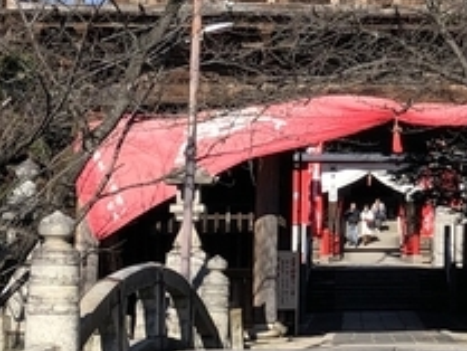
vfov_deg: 10.8
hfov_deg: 14.1
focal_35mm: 137
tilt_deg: +6.4
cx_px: 514
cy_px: 116
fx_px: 1849
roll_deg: +0.4
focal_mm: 3.99
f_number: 1.8
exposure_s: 1/1779
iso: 20
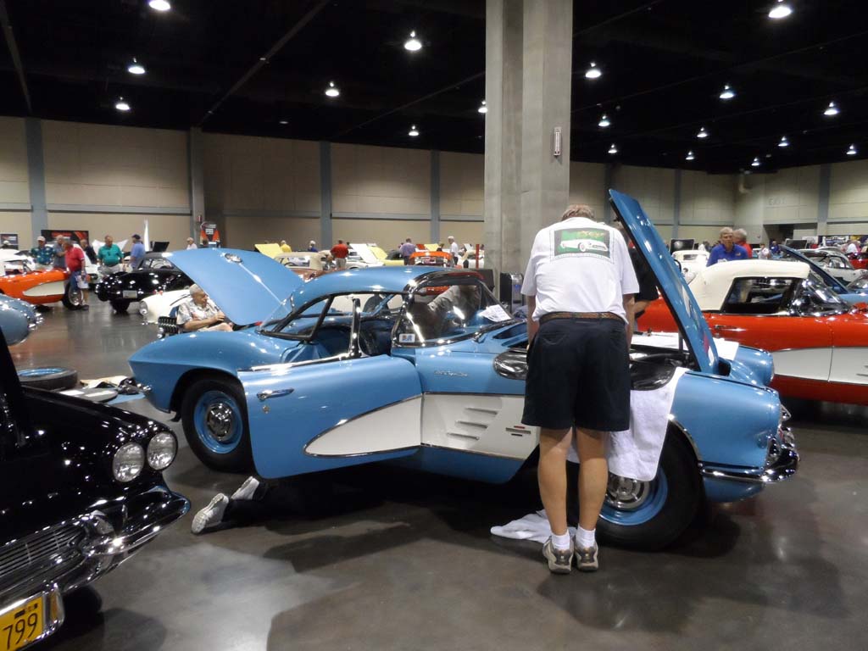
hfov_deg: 71.6
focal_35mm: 24
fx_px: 602
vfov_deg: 56.8
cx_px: 434
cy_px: 326
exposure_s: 1/30
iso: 400
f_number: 3.2
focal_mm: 4
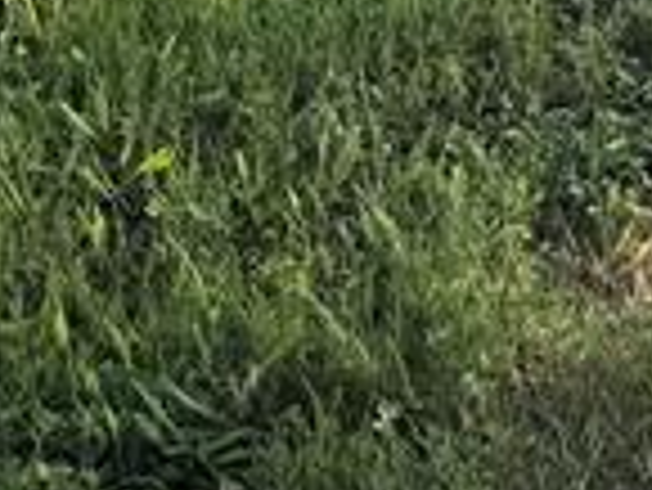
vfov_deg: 7.6
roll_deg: +2.8
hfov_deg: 11.6
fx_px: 3186
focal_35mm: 169
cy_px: -1007
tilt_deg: -1.9
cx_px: 27
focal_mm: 6.76
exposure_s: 1/2415
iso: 80
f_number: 1.78
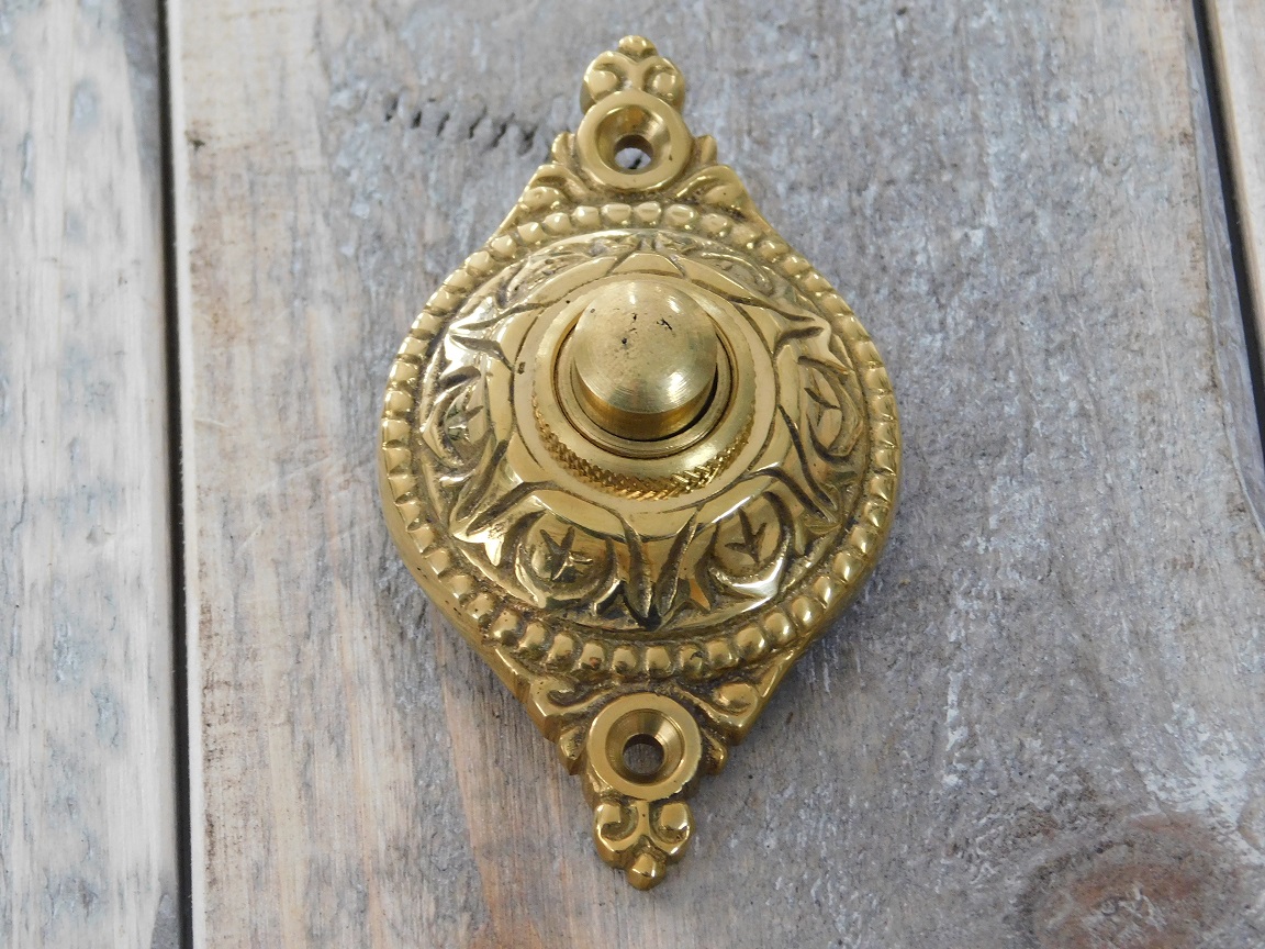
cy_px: 474
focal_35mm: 170
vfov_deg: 8.7
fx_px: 6212
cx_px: 632
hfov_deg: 11.6
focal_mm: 30.1
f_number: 5.3
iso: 400
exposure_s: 1/30
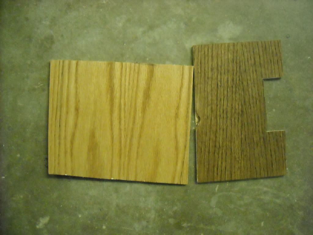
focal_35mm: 35
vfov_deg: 40.7
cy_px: 118
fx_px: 316
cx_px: 156
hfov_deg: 52.6
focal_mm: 5.7
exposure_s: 1/26
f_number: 2.8
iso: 800
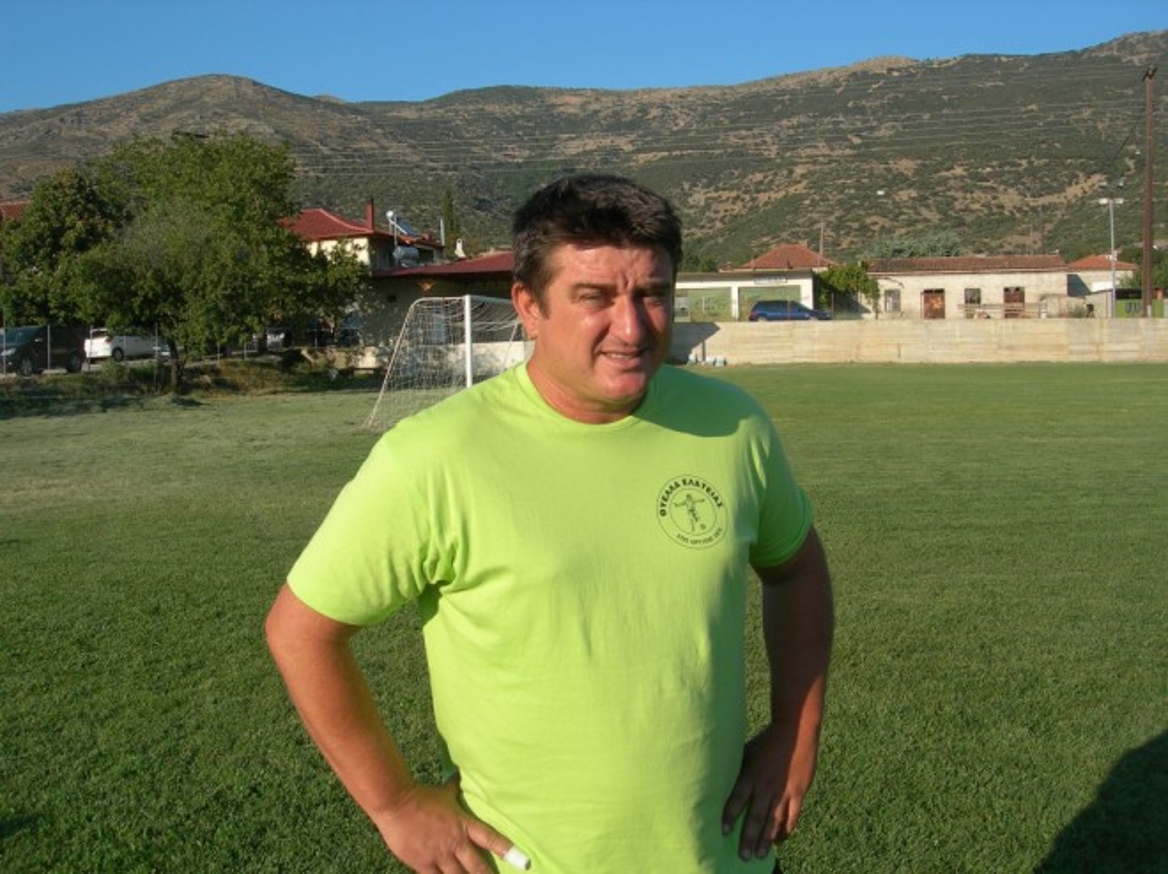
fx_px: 1281
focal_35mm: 38
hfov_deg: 49.0
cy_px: 437
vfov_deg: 37.7
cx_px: 584
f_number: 4.8
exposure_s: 1/520
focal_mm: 7.8
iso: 50
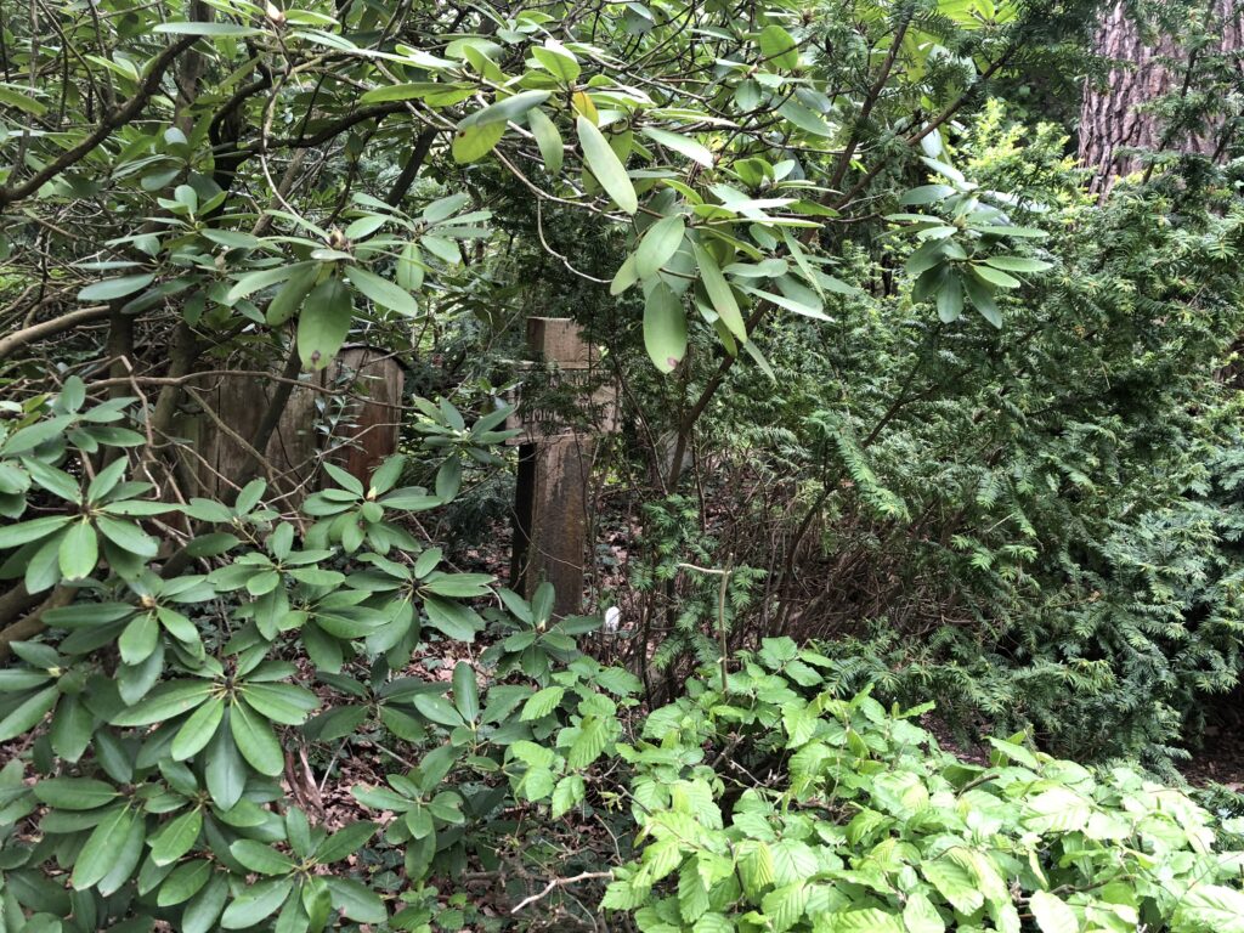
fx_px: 1006
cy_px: 466
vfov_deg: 49.7
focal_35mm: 28
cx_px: 622
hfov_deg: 63.4
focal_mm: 3.99
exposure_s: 1/24
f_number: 1.8
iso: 40
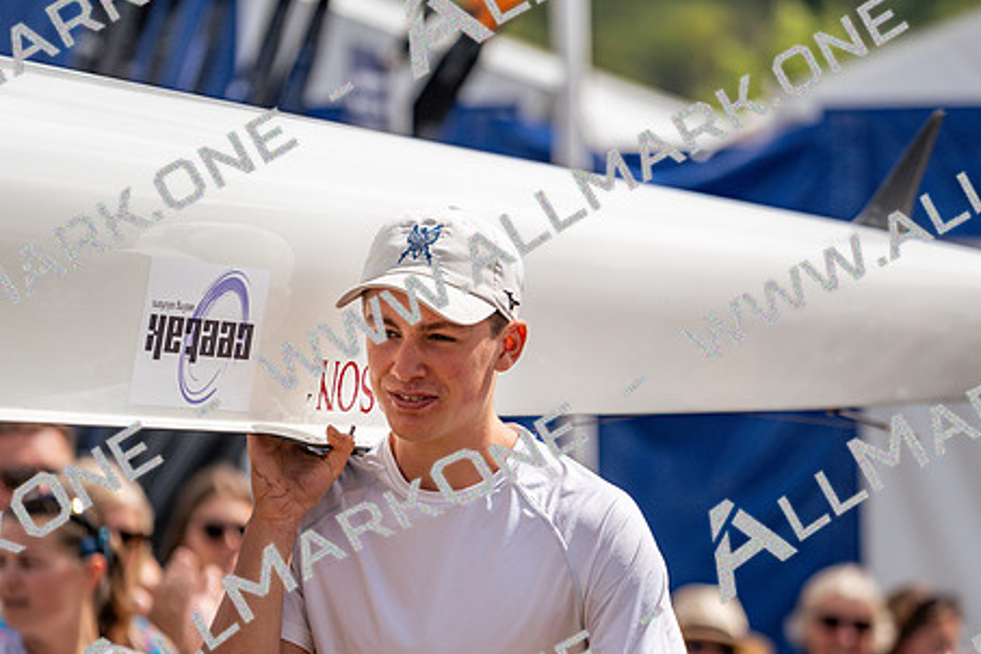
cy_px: 397
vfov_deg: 5.4
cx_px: 524
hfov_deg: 8.0
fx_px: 6975
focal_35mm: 256
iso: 100
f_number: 4
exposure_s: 1/2500
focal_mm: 200
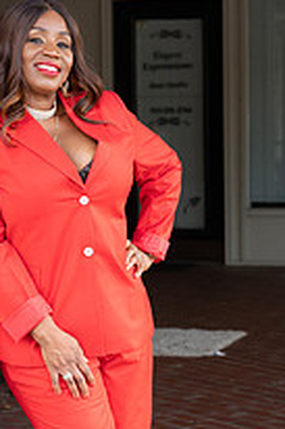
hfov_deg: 9.0
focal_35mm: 153
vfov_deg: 13.4
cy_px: 233
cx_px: 105
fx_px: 1820
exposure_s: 1/200
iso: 800
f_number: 5
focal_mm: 70
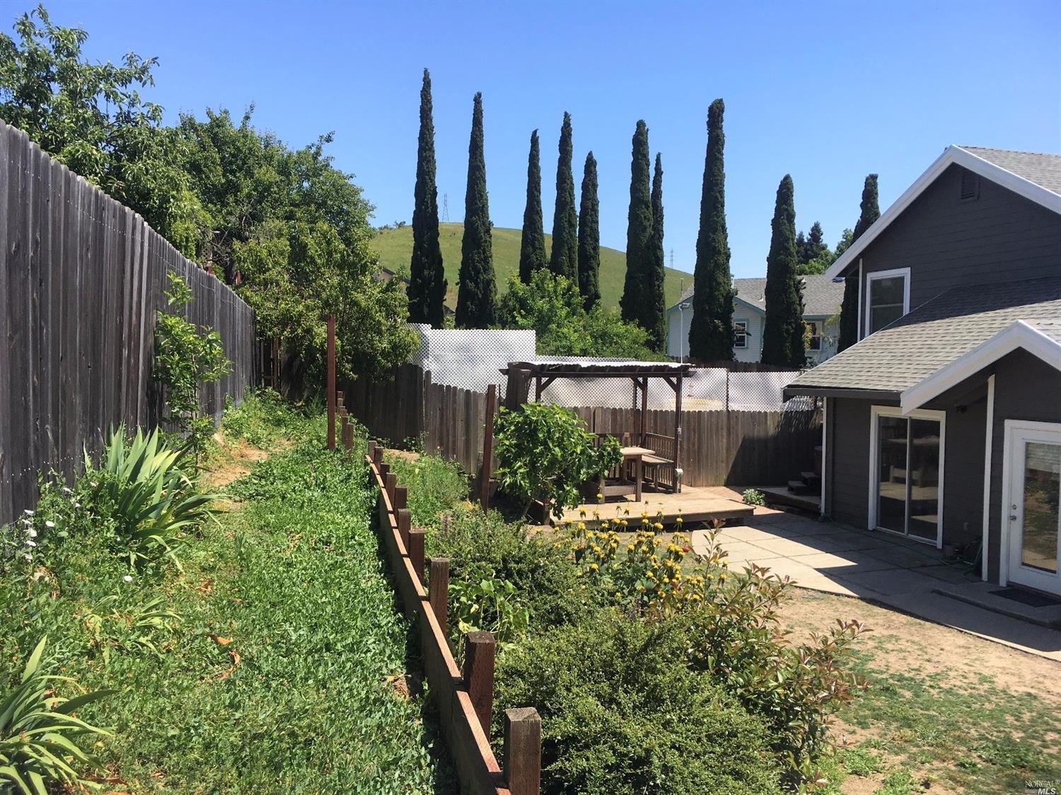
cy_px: 398
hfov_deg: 61.7
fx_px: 889
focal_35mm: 29
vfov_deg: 48.2
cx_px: 530
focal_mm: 4.15
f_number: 2.2
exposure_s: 1/1068
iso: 25
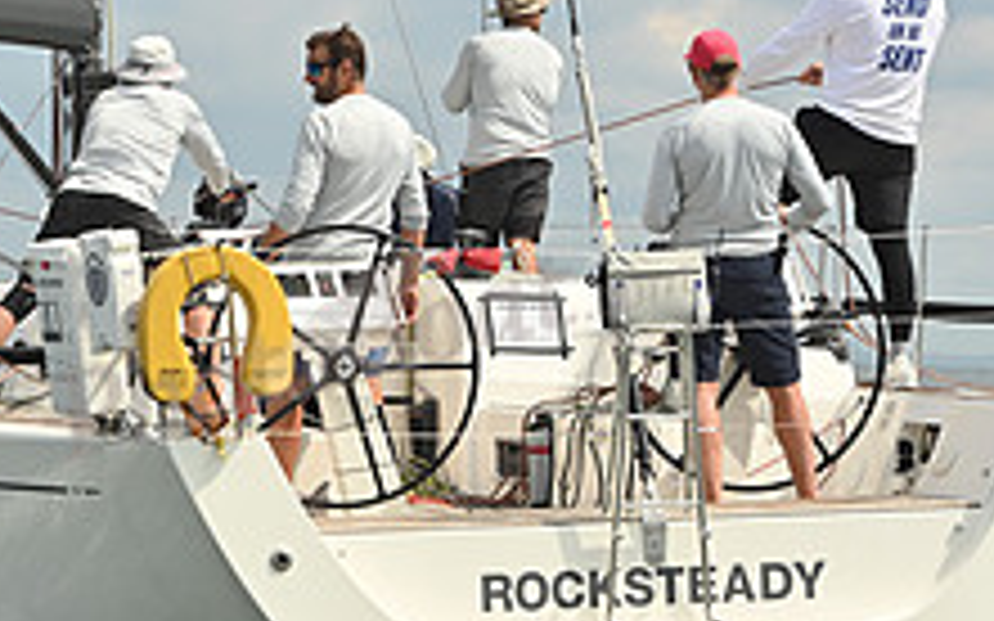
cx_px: -171
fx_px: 6527
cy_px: 173
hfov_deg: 8.6
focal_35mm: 241
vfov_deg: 5.4
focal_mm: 90
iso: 320
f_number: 8
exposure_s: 1/1600
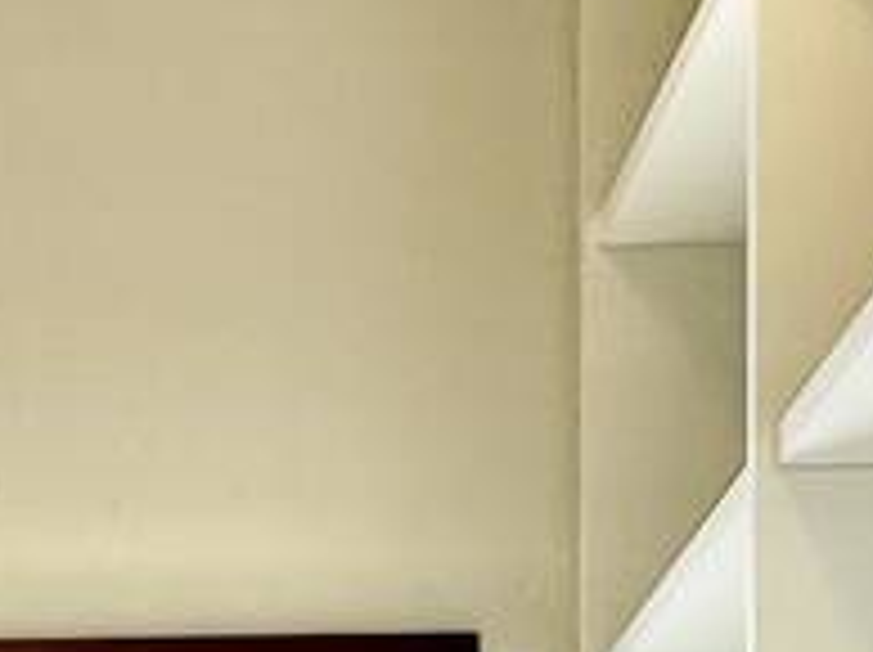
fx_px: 2620
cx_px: -104
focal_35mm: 104
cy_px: 1704
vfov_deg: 11.2
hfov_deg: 18.2
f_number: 2.2
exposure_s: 1/432
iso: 40
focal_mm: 2.22
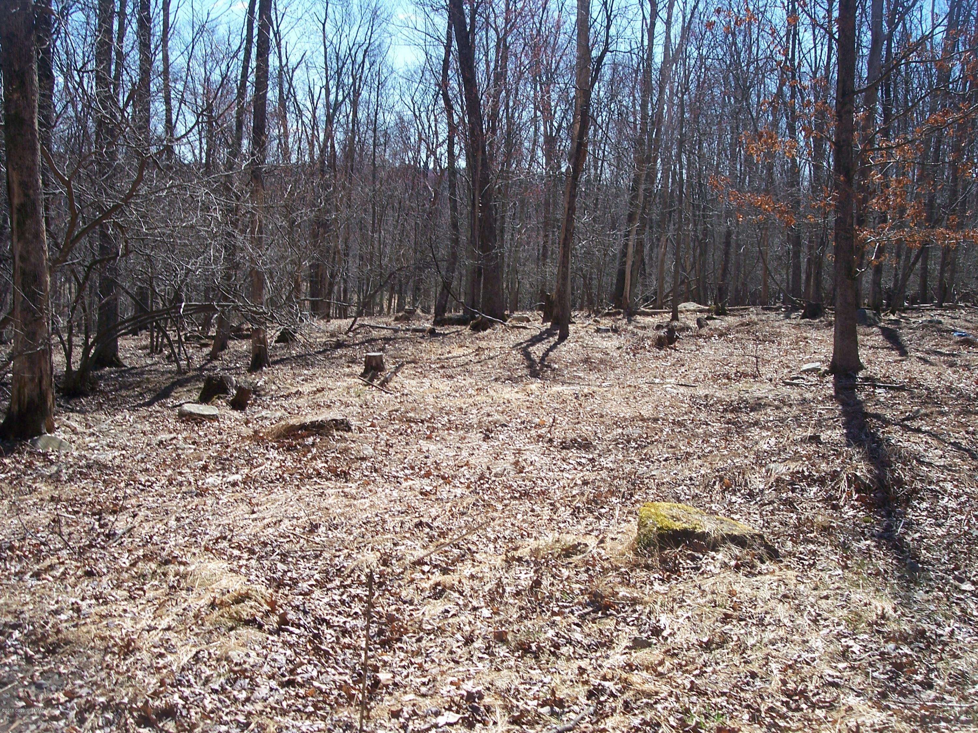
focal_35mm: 39
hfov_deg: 47.9
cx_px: 489
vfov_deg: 36.8
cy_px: 366
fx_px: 1102
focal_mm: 8
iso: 100
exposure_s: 1/500
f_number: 4
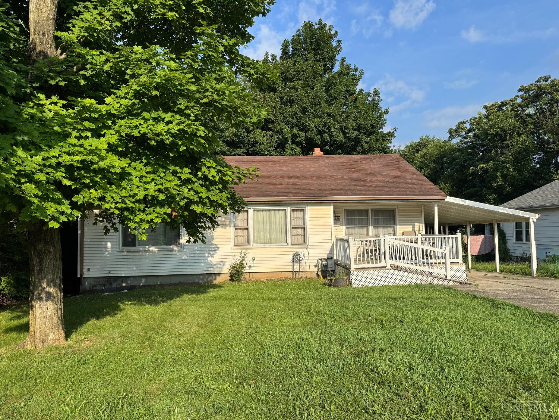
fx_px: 388
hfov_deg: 71.6
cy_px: 210
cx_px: 280
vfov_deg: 56.8
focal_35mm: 24
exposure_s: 1/3413
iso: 80
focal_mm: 6.76
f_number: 1.78
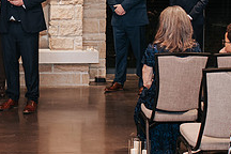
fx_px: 712
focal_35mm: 111
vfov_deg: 12.2
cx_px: 9
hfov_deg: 18.0
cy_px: 14
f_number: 2.8
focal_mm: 35
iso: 1000
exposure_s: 1/200
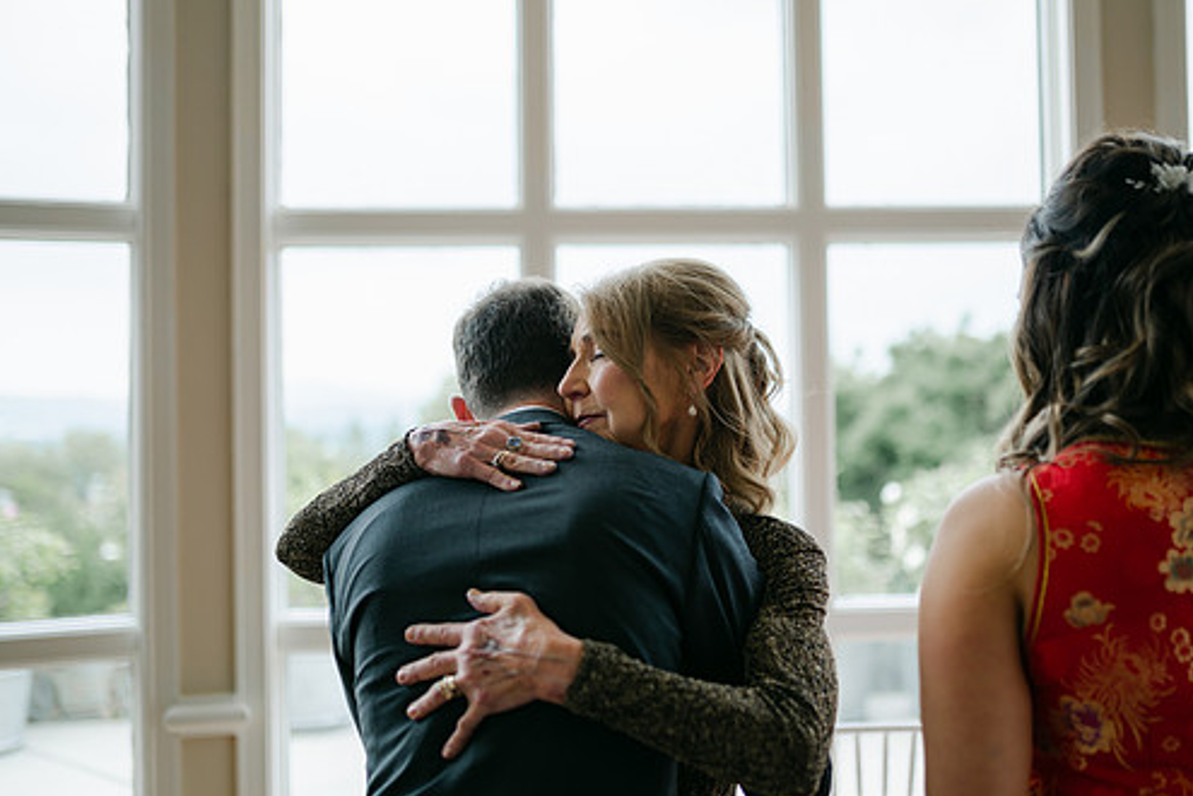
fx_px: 1359
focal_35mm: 41
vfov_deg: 32.6
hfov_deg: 47.4
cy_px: 379
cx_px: 622
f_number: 1.4
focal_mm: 35
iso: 100
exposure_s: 1/1600
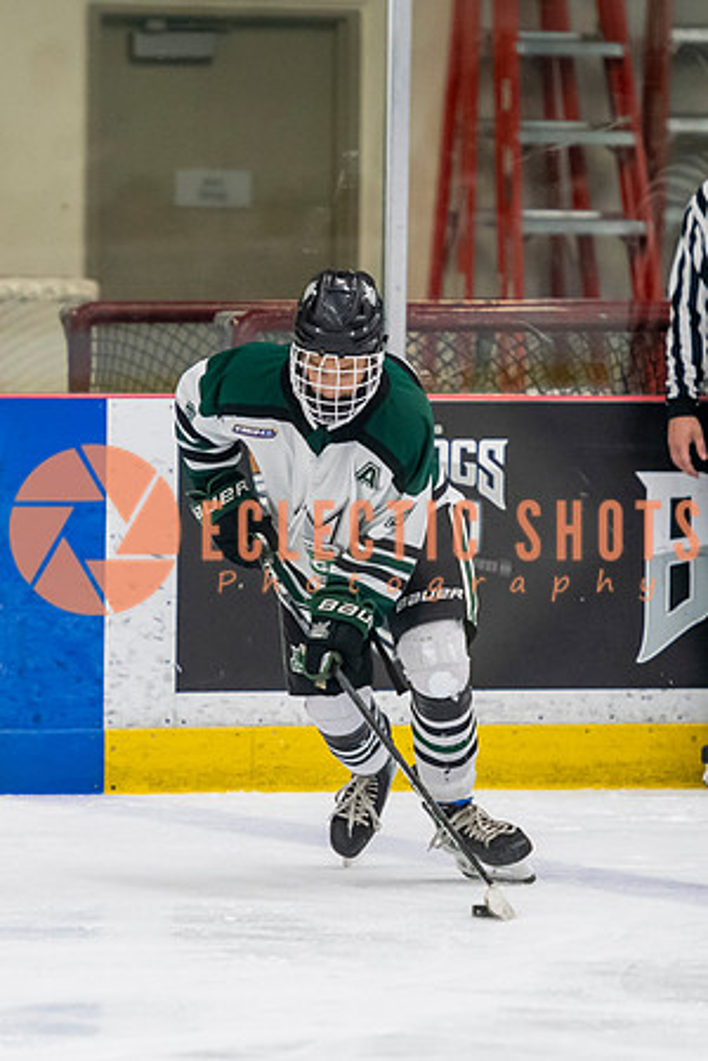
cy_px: 628
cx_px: 332
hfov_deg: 3.6
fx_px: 11363
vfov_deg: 5.4
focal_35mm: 385
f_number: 3.2
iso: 2000
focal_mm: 170
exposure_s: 1/640
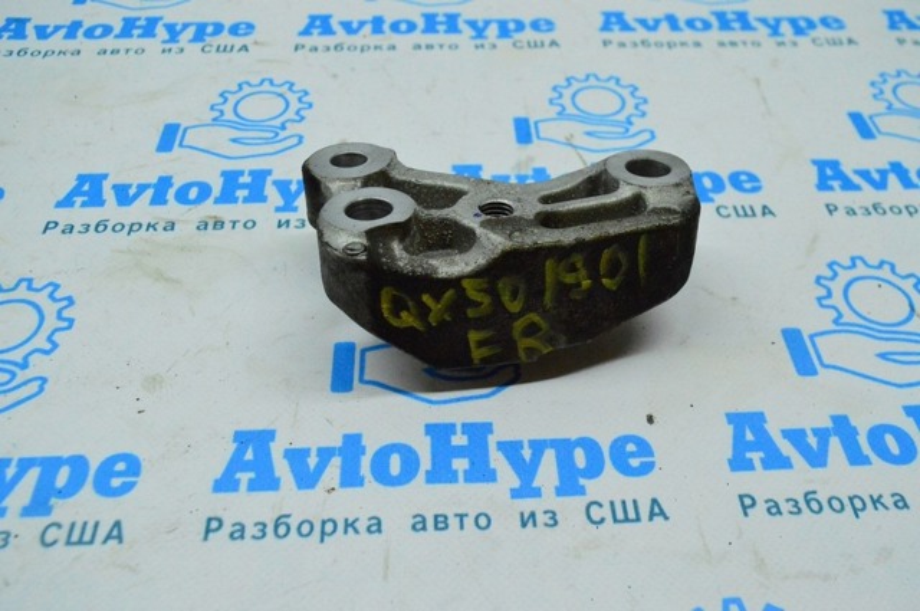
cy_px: 306
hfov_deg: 57.3
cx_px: 460
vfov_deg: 39.9
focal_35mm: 33
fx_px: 842
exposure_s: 1/640
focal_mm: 22
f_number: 6.3
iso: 6400
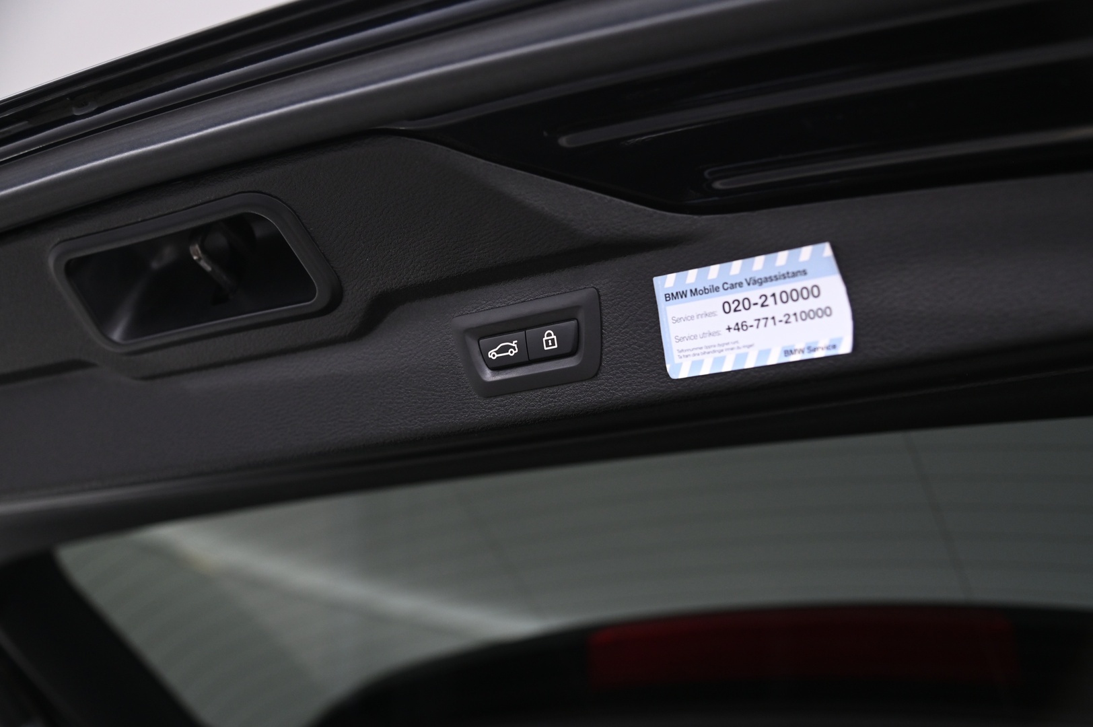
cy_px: 364
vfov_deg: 29.2
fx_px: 1395
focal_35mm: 46
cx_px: 546
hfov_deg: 42.8
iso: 2000
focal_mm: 46
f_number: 4
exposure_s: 1/80
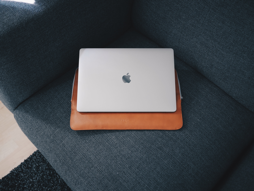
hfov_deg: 46.8
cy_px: 96
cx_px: 127
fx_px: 294
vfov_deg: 36.0
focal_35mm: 40
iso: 1250
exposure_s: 1/60
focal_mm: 20
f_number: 1.7
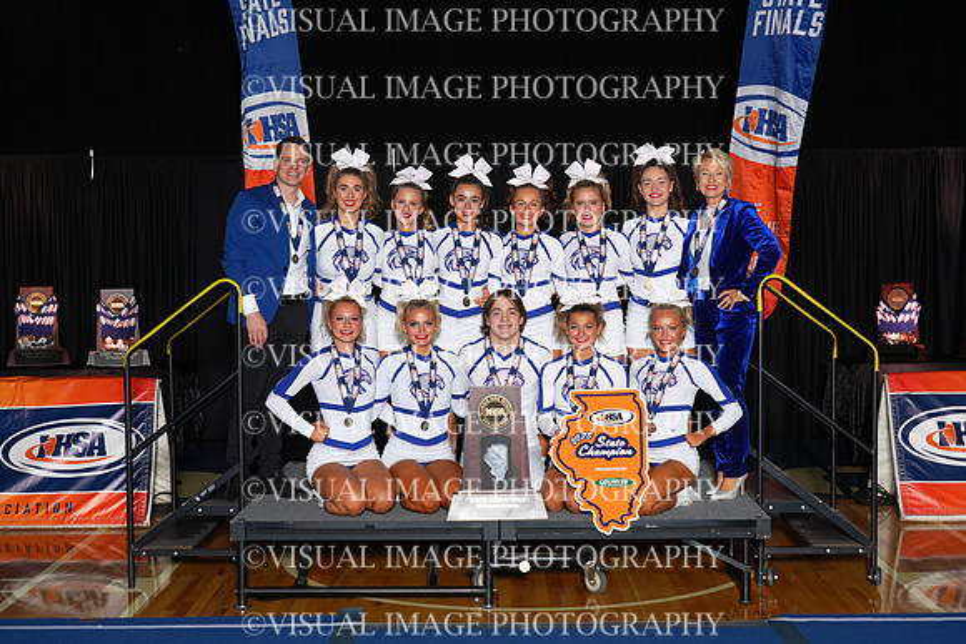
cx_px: 483
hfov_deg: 35.6
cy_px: 322
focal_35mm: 56
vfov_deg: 24.2
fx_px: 1503
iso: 640
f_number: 8
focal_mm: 56
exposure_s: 1/160
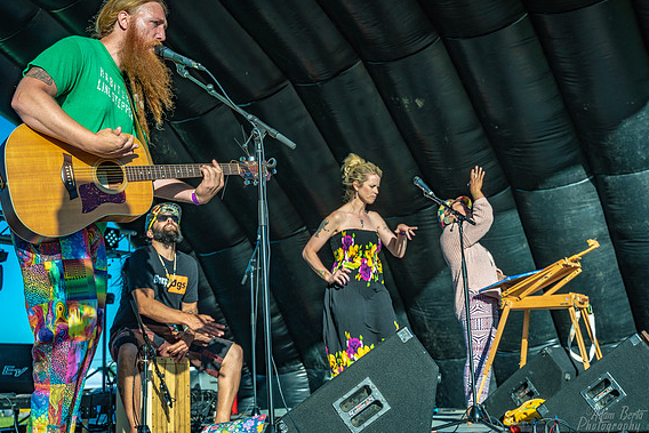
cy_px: 215
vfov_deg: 27.5
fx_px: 884
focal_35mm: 49
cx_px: 327
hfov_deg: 40.3
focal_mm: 48
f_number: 5.6
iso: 125
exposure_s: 1/400
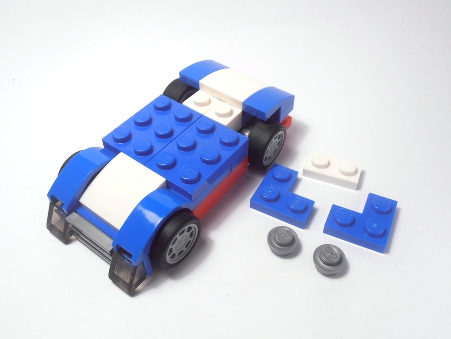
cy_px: 170
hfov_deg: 50.1
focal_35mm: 37
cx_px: 226
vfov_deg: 38.7
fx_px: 482
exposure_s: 1/50
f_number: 3.9
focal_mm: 6.61
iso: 80
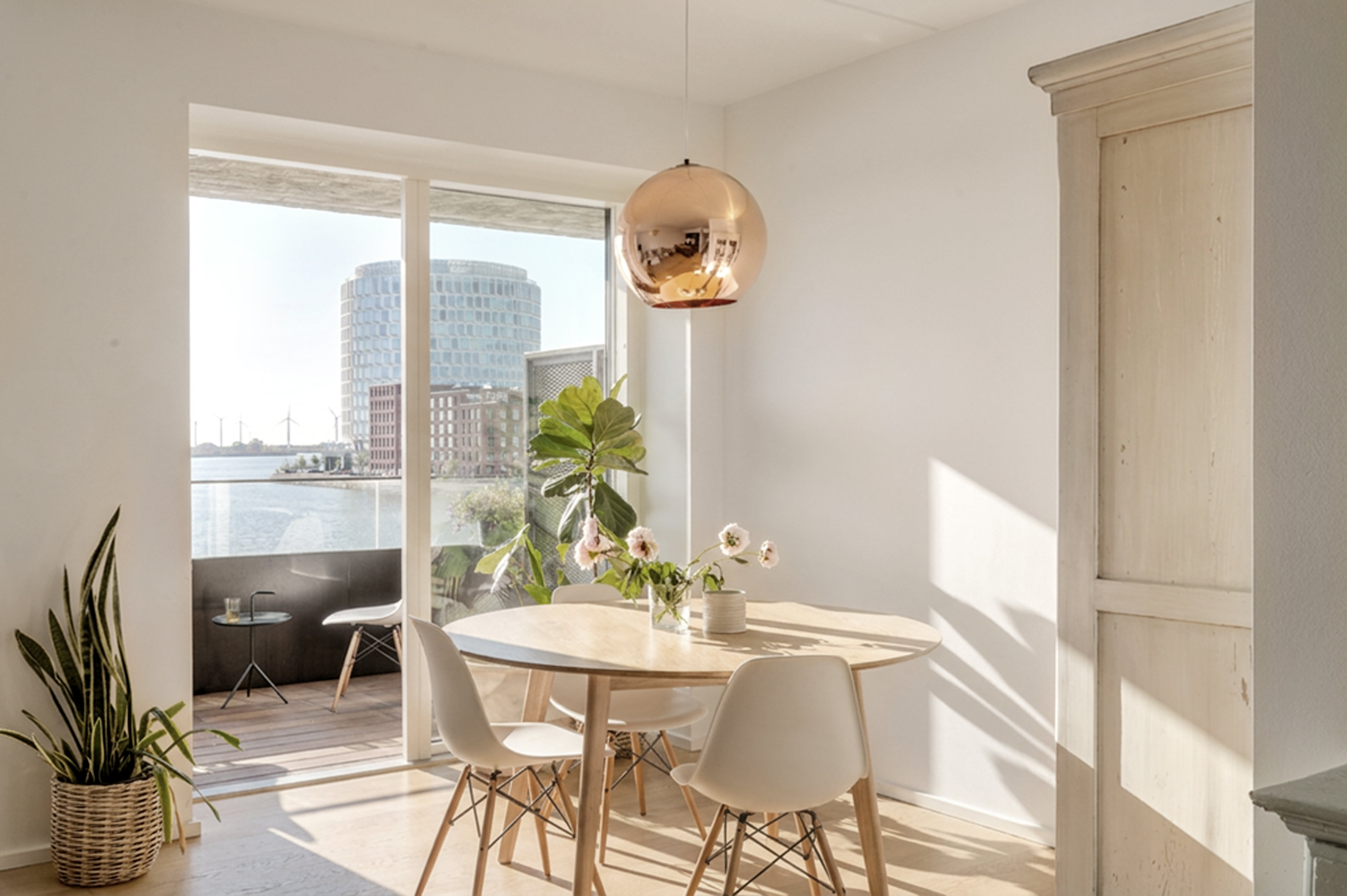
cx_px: 674
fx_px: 1234
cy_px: 448
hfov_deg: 57.3
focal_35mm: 33
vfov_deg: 39.9
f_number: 11
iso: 100
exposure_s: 1/40
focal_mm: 33
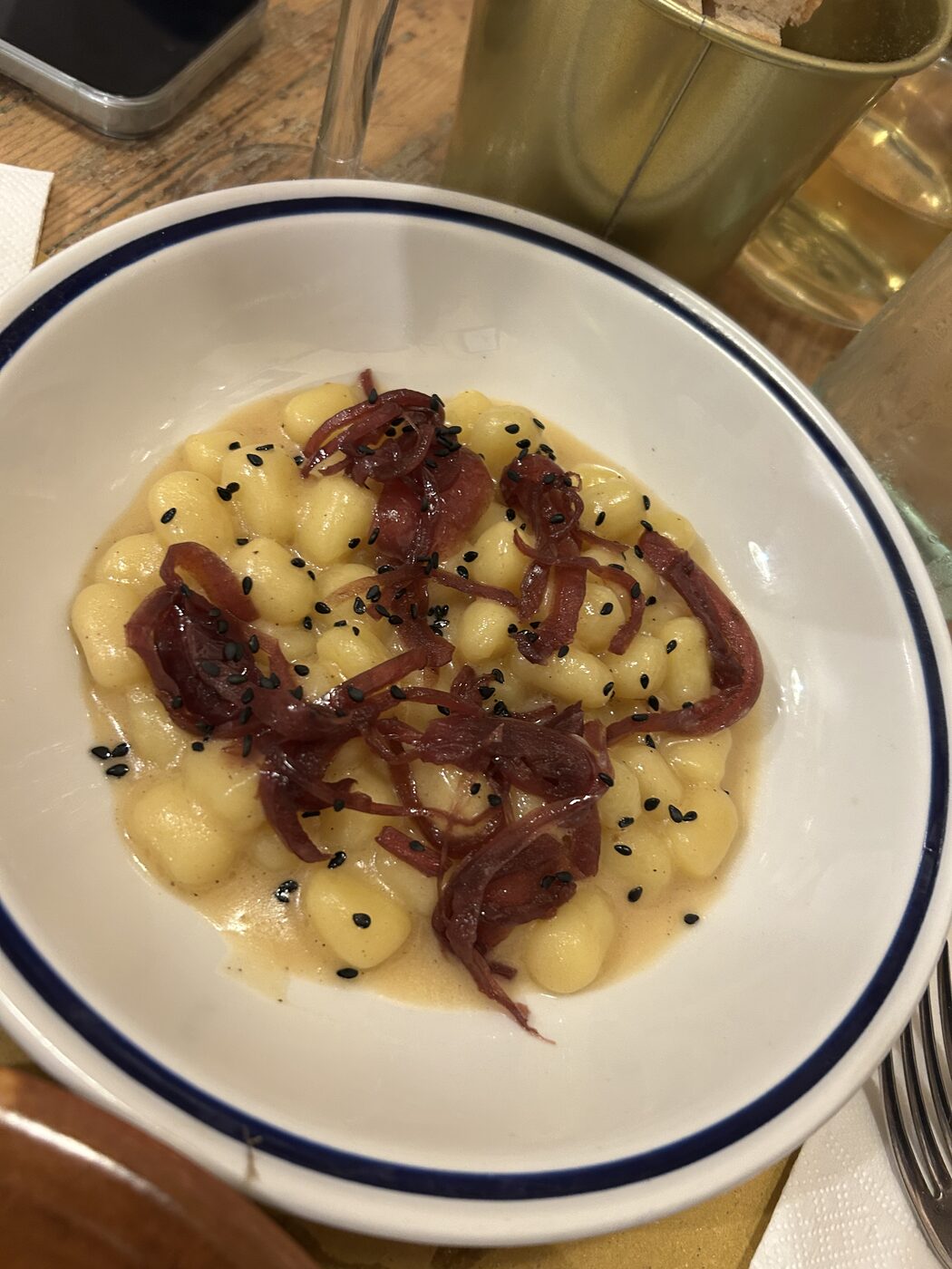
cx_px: 476
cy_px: 634
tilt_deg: -57.4
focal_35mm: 26
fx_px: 953
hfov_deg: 53.1
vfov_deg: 67.3
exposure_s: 1/50
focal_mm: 5.7
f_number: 1.5
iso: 250
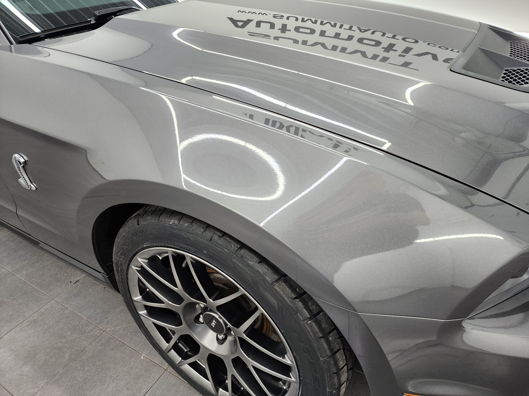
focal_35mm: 23
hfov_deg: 73.9
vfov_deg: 58.9
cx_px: 264
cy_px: 198
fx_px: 351
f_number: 1.8
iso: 200
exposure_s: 1/180
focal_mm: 6.4
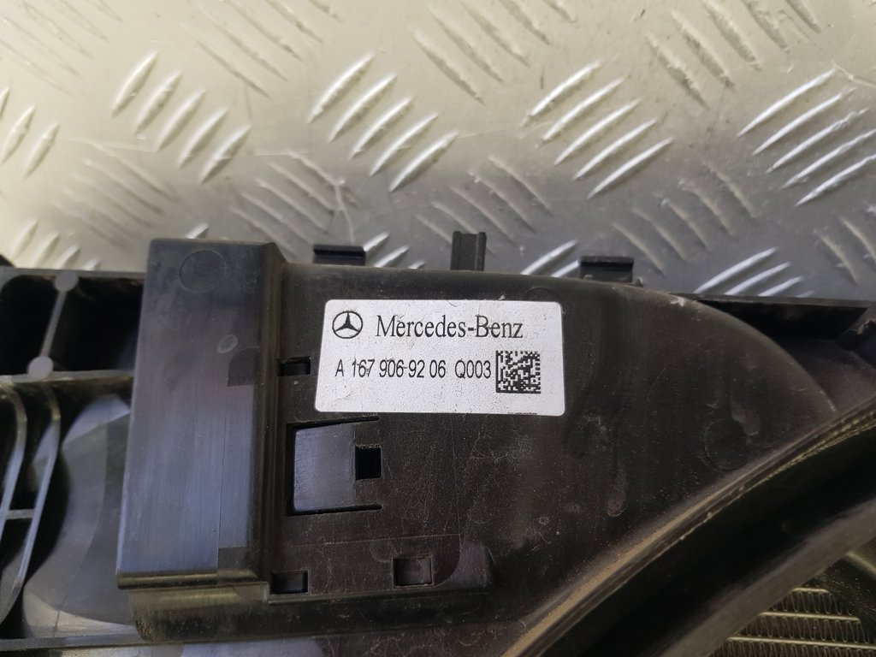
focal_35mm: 26
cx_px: 438
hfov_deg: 67.3
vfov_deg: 53.1
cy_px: 328
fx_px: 658
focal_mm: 4.2
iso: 80
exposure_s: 1/100
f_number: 1.7
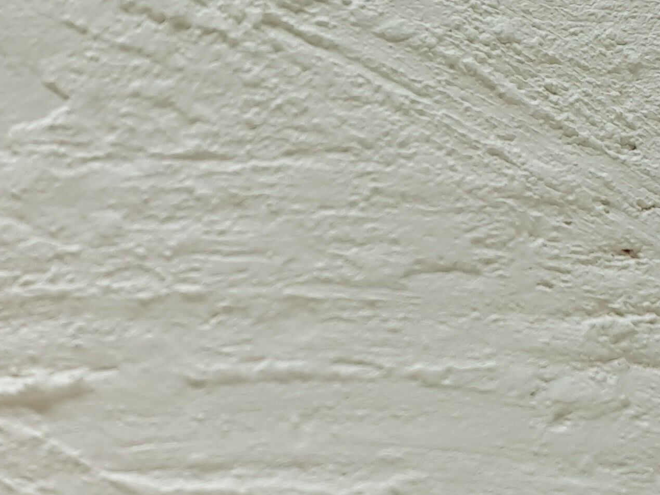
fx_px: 1506
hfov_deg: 21.1
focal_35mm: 79
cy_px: 636
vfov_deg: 17.5
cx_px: -313
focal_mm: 4.65
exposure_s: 1/50
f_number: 1.8
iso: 32
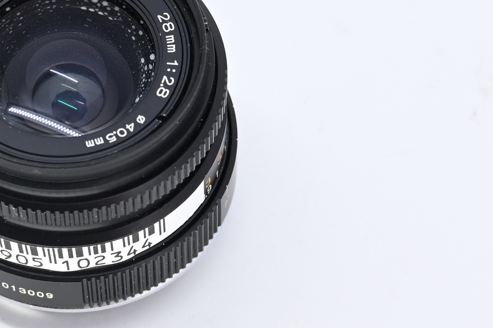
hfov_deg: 11.6
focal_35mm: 177
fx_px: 2424
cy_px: 83
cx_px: 109
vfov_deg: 7.7
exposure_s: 1/160
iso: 500
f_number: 9
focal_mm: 50
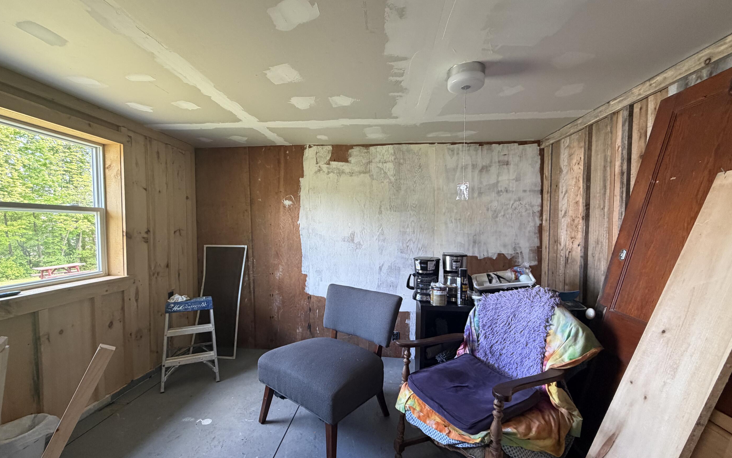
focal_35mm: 16
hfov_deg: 97.7
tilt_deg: -3.1
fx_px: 319
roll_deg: -0.1
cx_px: 346
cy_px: 245
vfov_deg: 71.2
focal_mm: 2.22
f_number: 2.2
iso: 320
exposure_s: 1/60
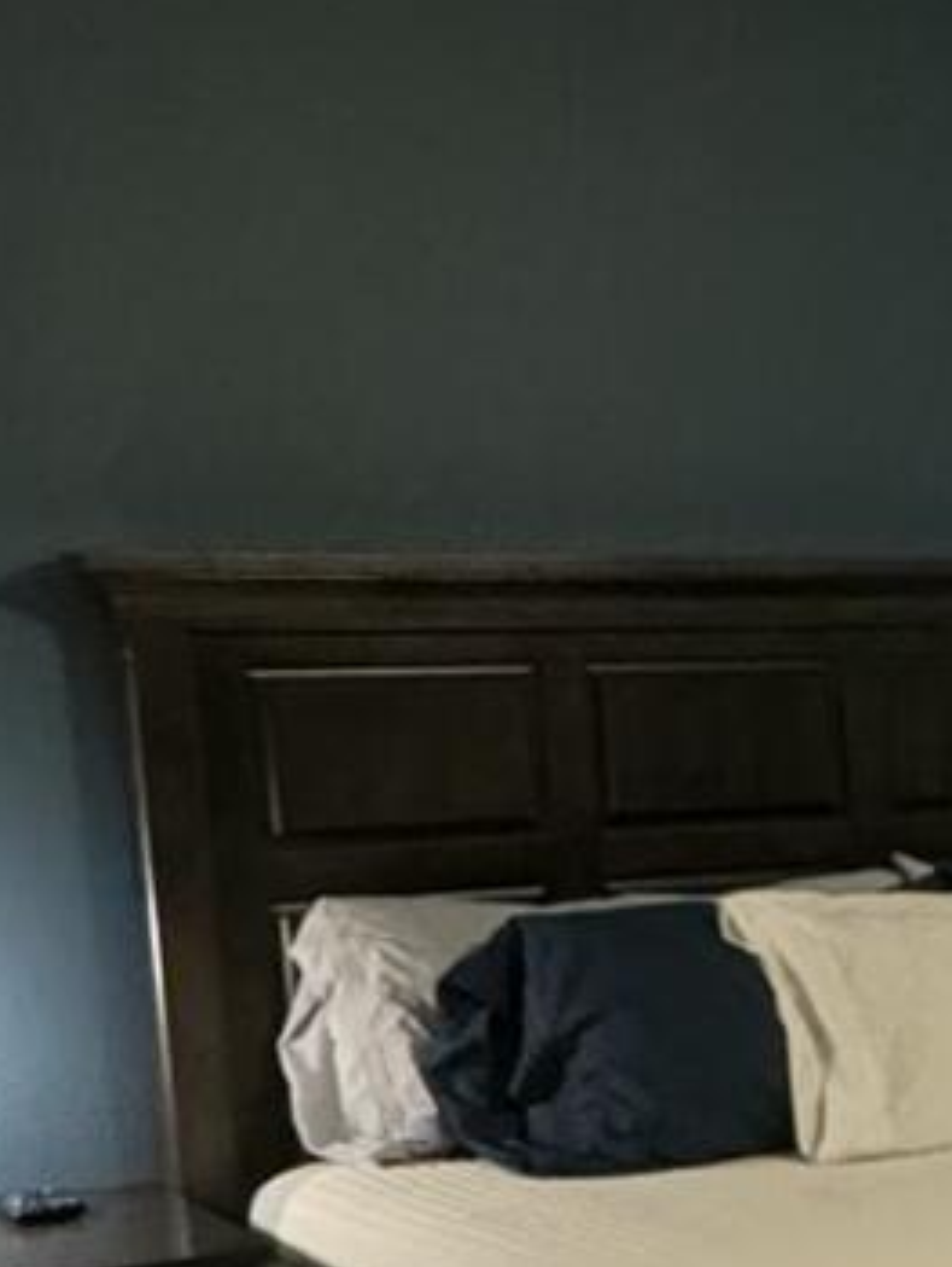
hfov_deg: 15.1
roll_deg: +0.9
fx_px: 2930
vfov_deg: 23.9
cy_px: 1053
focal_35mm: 80
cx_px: 1882
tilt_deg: -8.9
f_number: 2.2
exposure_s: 1/60
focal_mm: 2.22
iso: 500
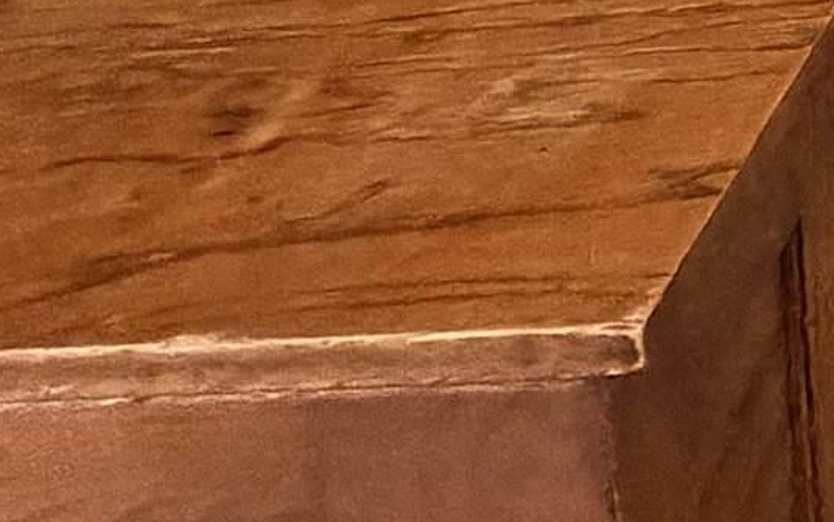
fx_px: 1932
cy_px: -1116
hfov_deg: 16.2
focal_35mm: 85
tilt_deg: -7.7
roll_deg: +0.4
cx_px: 1820
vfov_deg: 10.3
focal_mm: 2.22
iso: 500
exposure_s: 1/60
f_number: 2.2
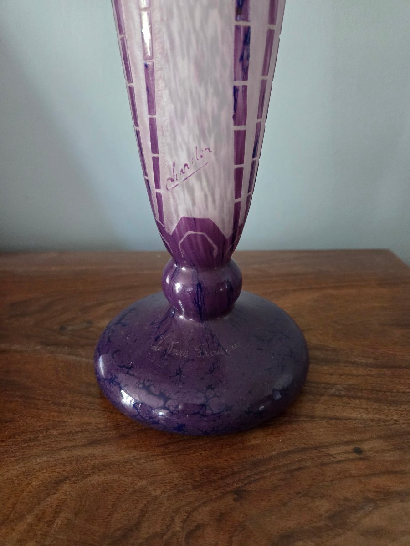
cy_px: 273
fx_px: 363
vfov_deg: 73.9
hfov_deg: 58.9
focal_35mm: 23
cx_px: 205
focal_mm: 5.4
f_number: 1.8
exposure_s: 1/50
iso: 1600
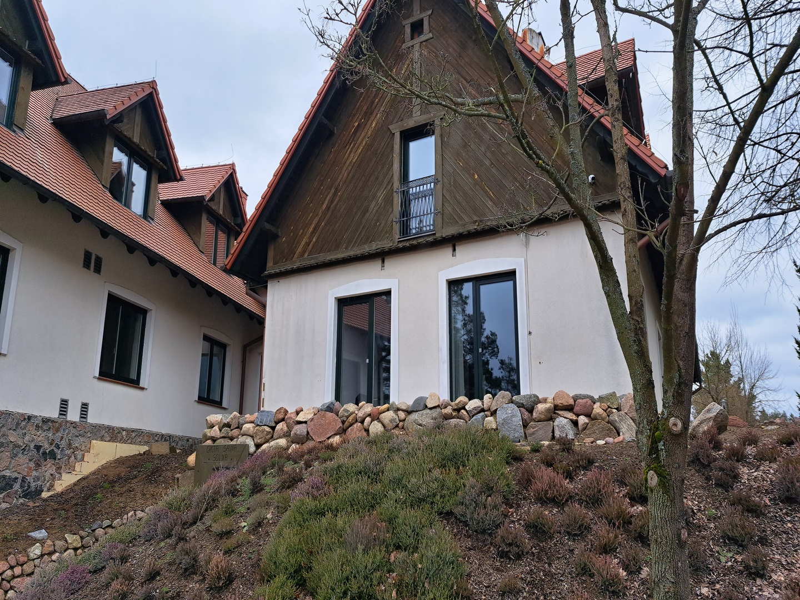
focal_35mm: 24
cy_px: 300
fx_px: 555
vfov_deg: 56.8
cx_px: 400
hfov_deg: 71.6
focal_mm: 5.23
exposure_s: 1/306
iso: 50
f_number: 1.8
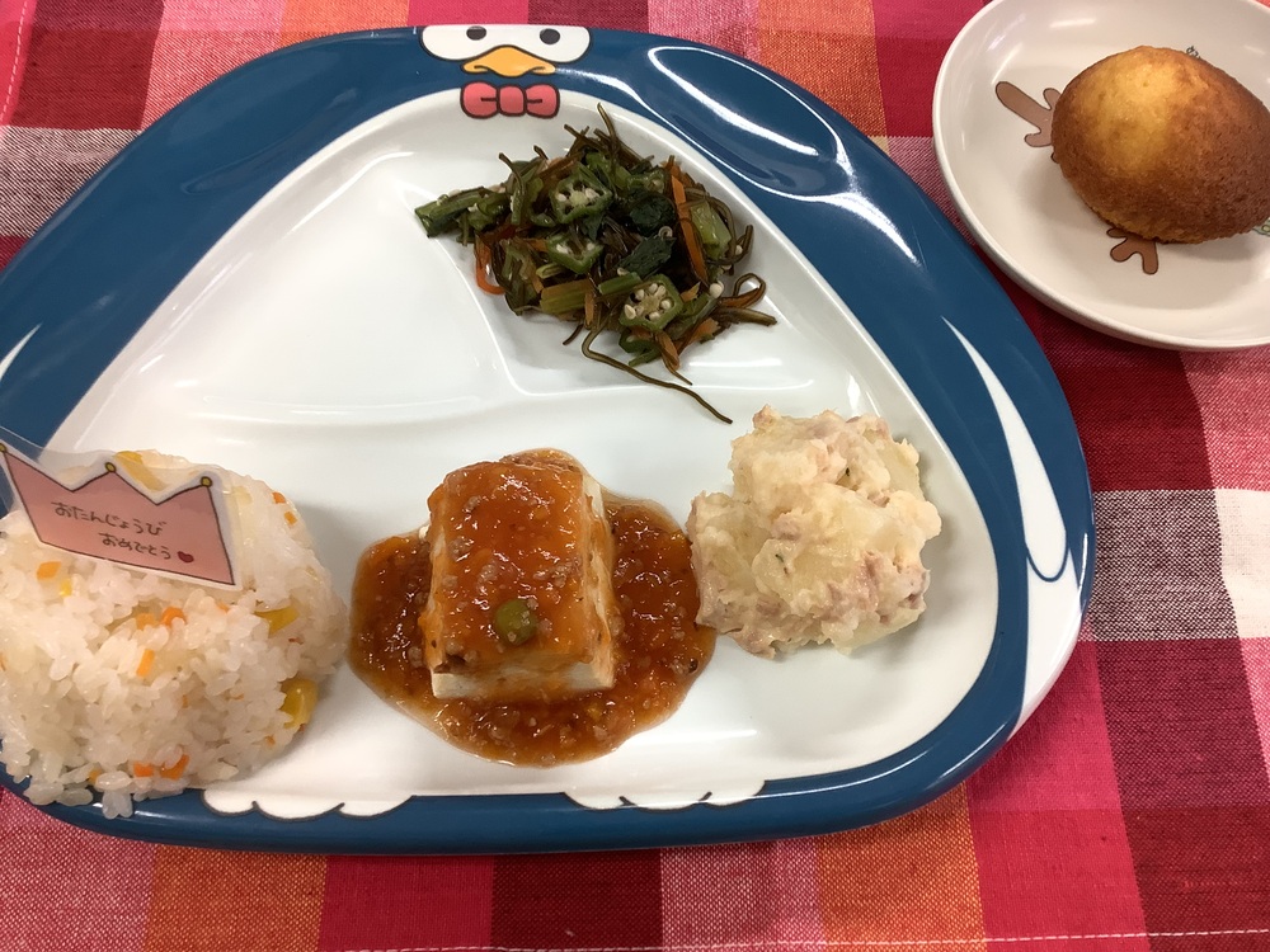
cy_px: 476
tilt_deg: -67.6
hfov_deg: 58.4
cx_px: 635
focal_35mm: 31
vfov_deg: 45.4
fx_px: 1137
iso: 64
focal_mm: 3.3
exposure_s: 1/50
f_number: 2.4
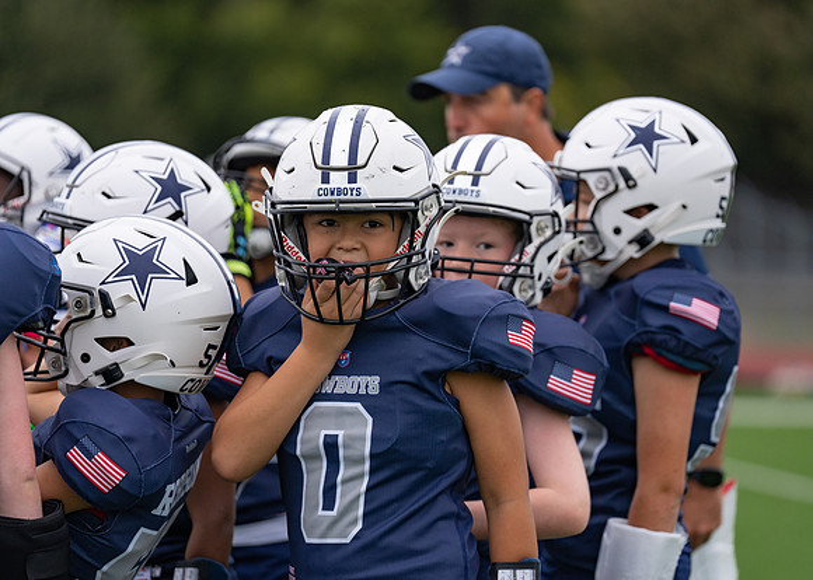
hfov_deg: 11.6
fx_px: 3991
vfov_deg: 8.3
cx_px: 406
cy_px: 290
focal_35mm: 173
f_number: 2.8
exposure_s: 1/1000
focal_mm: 165
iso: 640
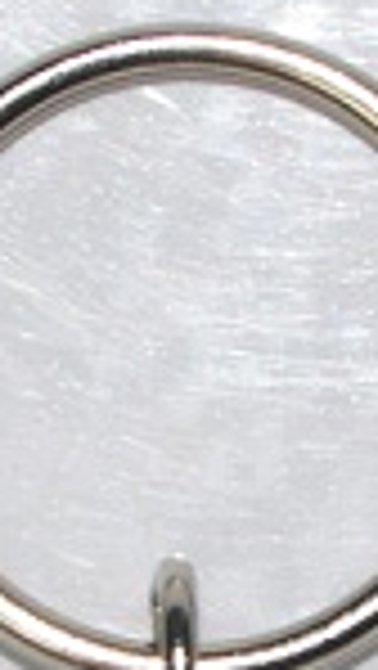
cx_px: 209
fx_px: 3664
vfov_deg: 10.3
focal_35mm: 206
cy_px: 830
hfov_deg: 5.9
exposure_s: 1/60
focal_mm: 50
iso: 200
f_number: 13
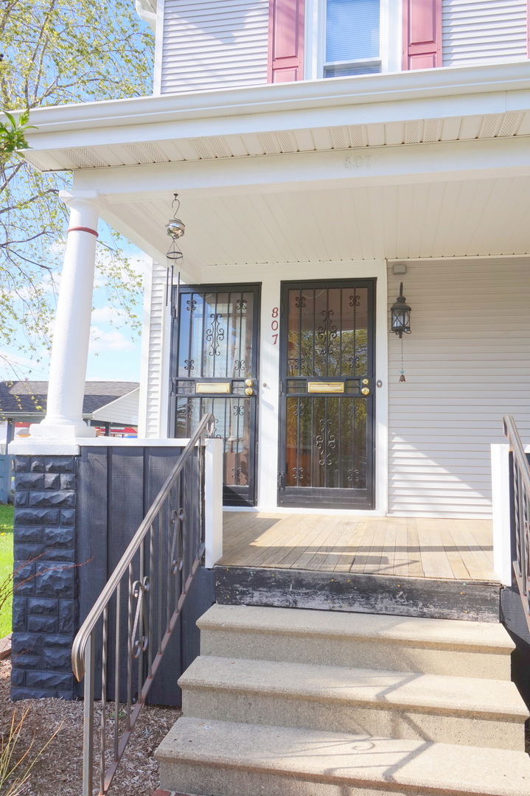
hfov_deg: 45.6
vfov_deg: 64.6
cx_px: 265
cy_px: 398
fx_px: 630
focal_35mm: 28
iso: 100
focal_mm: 19
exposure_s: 1/80
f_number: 11
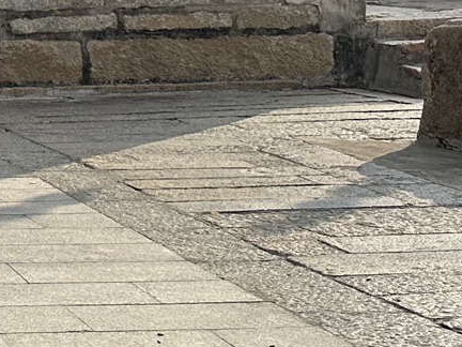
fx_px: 1481
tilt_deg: +2.6
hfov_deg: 15.5
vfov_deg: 13.0
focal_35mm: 111
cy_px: -79
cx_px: -344
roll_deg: +0.0
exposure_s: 1/2967
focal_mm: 6.86
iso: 80
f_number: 1.78
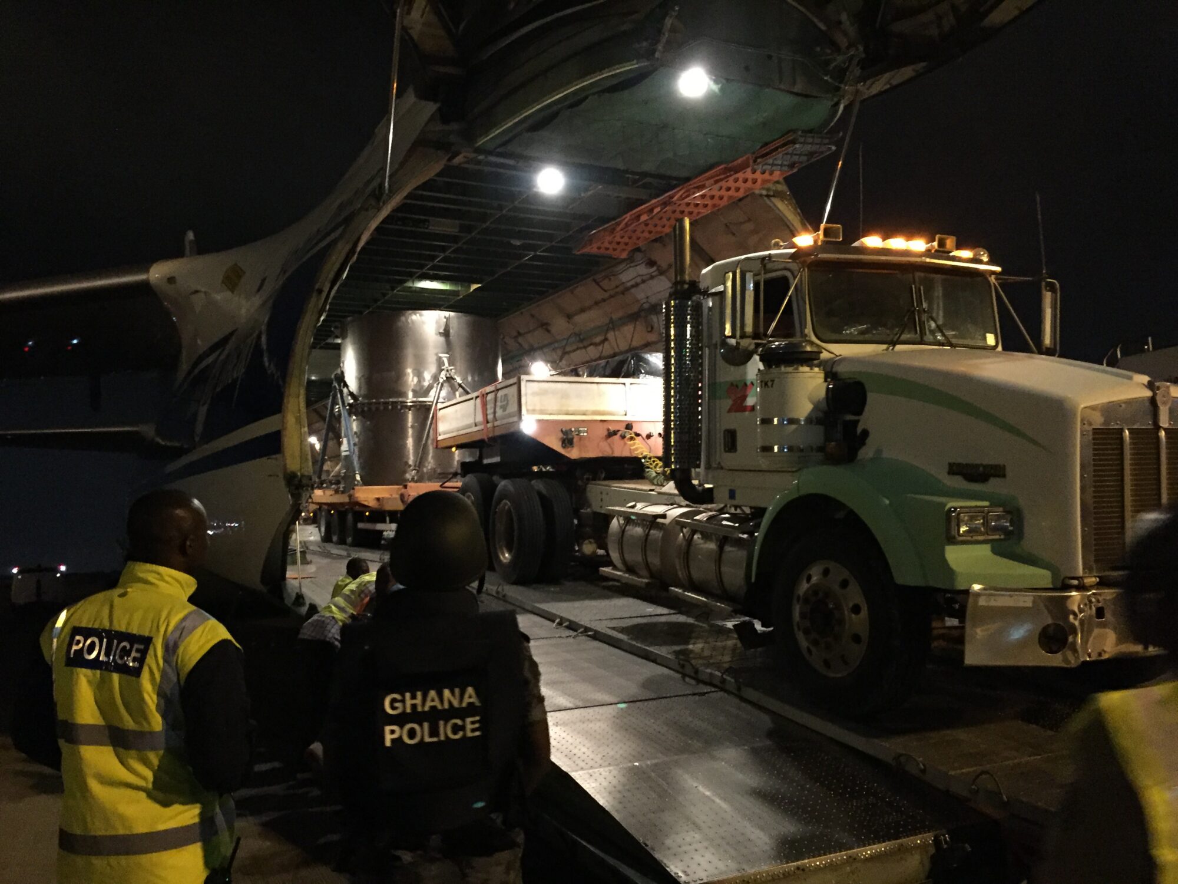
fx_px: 987
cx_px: 589
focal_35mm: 29
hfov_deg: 61.7
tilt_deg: +5.4
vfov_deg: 48.2
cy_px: 442
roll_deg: +1.4
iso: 800
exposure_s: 1/17
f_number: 2.2
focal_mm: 4.15
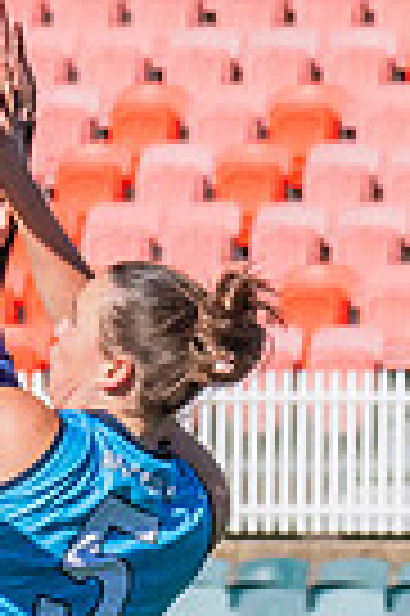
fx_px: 22623
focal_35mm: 1321
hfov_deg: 1.0
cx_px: -81
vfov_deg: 1.6
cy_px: 427
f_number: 14
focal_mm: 210
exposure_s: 1/1250
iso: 800
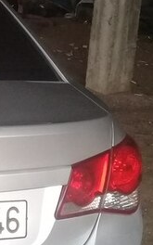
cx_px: -131
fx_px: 547
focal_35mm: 82
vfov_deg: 25.2
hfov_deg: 14.0
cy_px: 150
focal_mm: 3.3
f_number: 2.2
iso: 100
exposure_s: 1/33
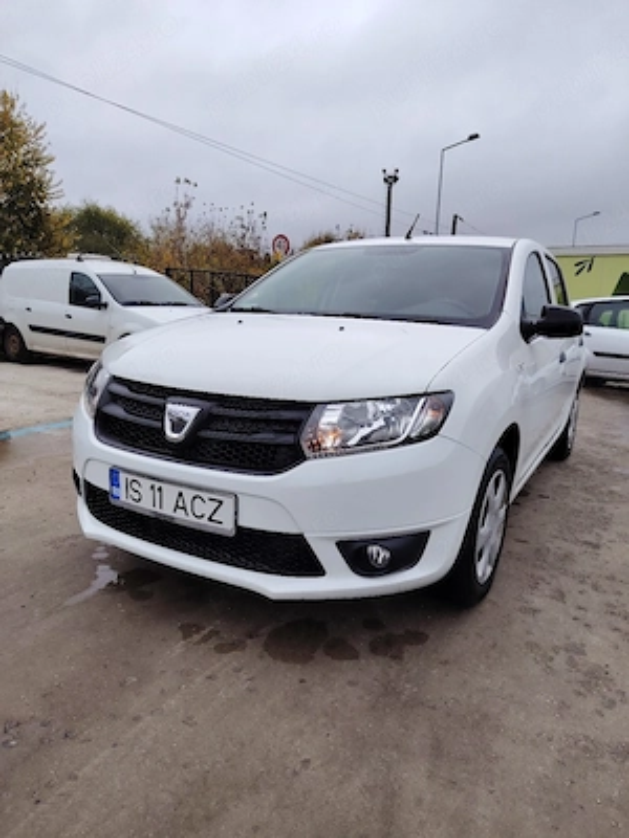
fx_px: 581
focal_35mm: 24
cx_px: 314
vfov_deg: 71.6
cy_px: 419
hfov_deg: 56.8
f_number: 1.75
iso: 100
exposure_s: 1/109
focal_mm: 5.25
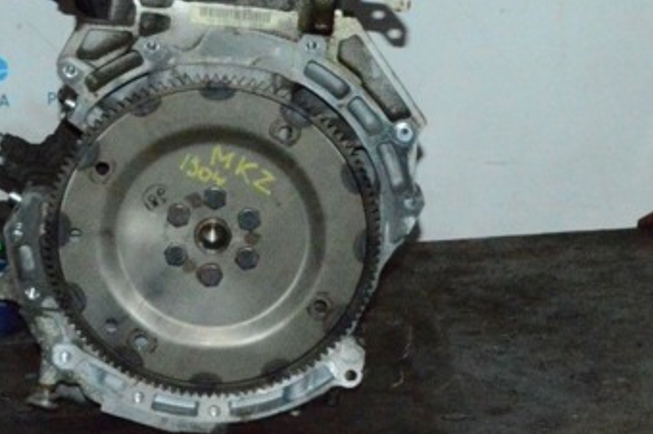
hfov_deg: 18.1
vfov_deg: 12.0
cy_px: 60
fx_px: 2048
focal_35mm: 113
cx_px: 209
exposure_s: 1/100
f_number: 32
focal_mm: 40
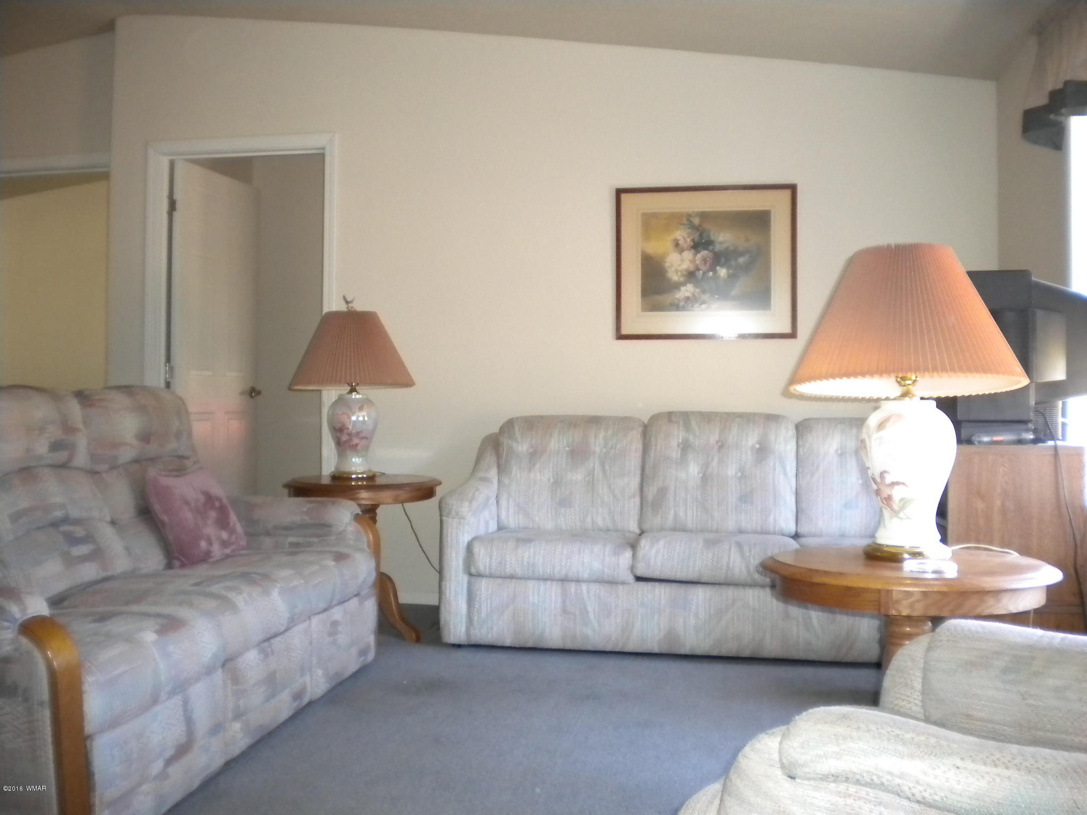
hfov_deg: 52.6
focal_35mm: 35
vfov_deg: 40.7
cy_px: 408
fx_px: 1099
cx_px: 544
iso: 400
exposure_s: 1/30
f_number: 3.1
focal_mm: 6.3
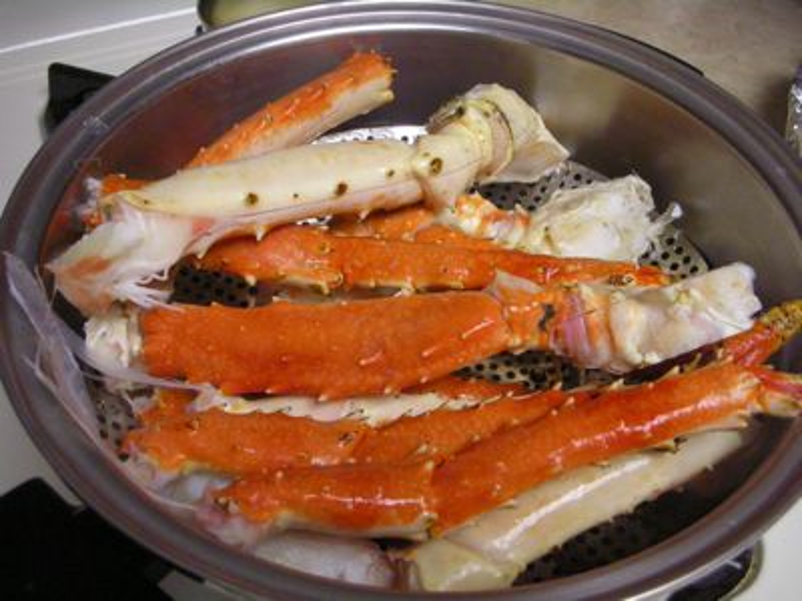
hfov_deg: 52.6
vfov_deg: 40.7
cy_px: 300
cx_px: 401
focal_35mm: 35
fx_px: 811
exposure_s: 1/86.3
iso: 400
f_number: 2.8
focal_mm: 5.8
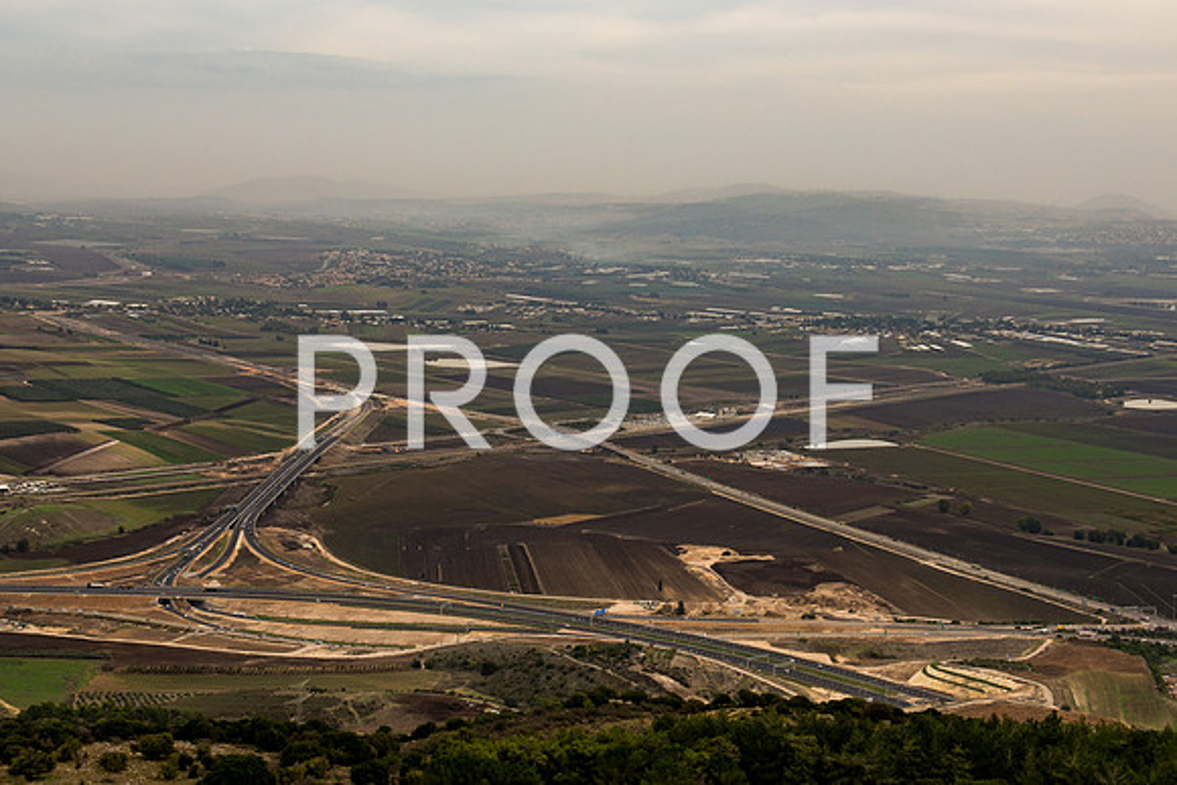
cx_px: 588
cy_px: 392
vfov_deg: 23.9
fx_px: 1855
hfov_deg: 35.2
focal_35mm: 57
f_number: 3.5
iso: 100
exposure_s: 1/640
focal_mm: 38
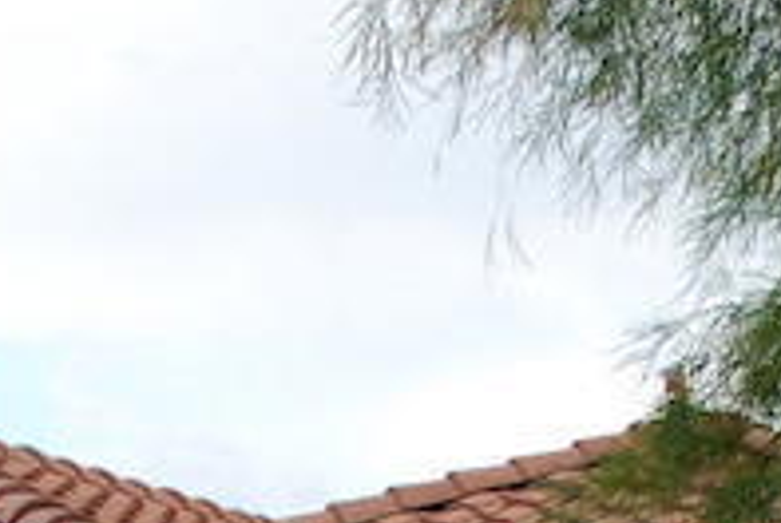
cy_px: 1052
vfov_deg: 6.0
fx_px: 4901
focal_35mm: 226
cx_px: 389
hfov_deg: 9.1
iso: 100
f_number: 4.8
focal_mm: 29
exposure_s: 1/125
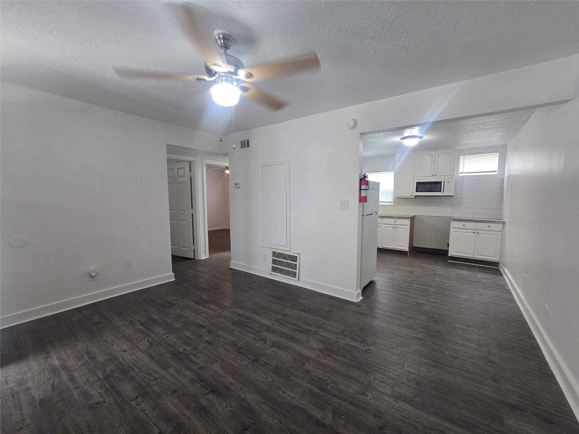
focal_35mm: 13
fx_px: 217
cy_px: 217
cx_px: 290
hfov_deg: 106.2
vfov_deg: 89.9
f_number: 2.2
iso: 200
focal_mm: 2.2
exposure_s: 1/60
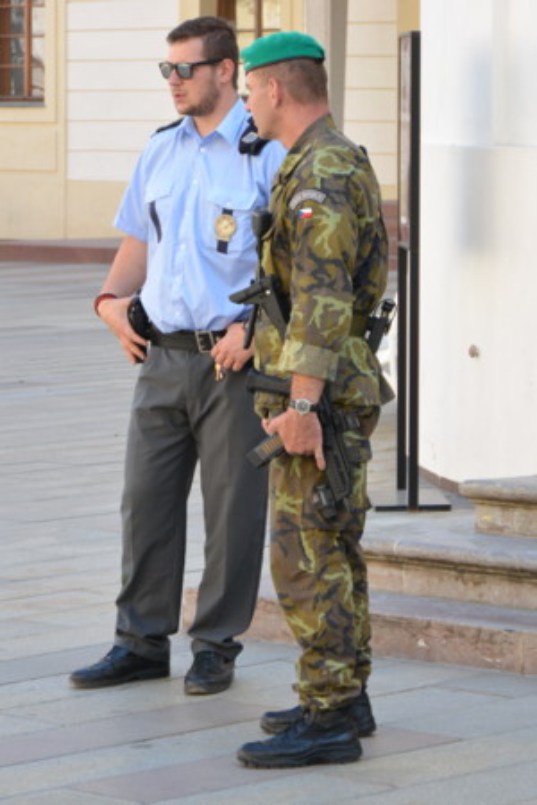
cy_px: 402
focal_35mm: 157
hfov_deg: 8.7
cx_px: 268
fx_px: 3513
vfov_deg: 13.1
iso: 180
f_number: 5.6
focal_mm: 58.3
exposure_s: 1/125
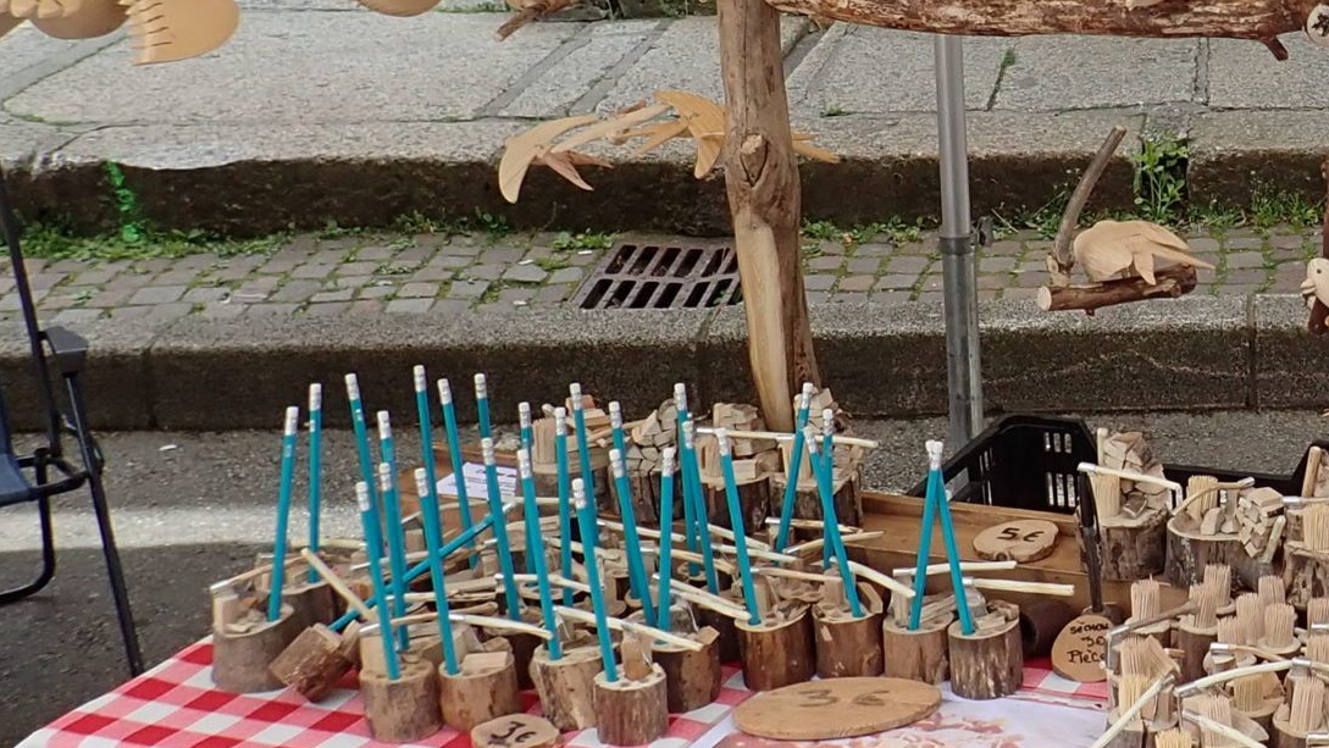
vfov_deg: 18.7
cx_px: 1346
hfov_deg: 30.4
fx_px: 2256
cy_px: 184
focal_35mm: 64
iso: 100
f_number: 2.8
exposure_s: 1/500
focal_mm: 4.5
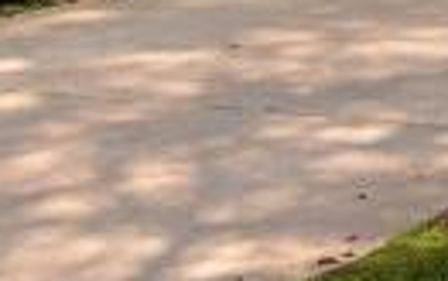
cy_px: -332
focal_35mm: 137
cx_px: 1228
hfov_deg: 11.3
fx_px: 1673
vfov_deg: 8.9
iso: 200
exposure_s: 1/200
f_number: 9
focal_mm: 22
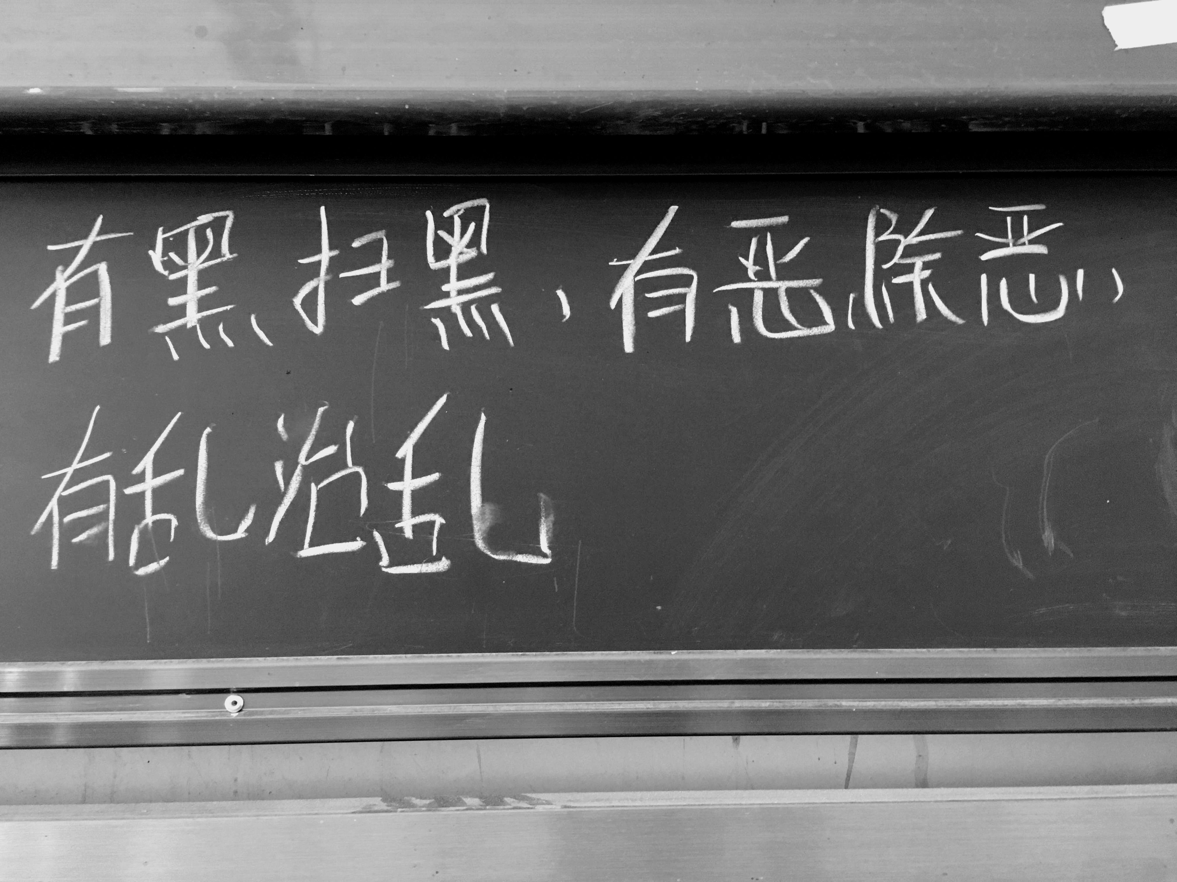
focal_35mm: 29
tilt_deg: +11.8
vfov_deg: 48.2
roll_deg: +0.9
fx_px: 986
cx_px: 588
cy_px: 441
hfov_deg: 61.7
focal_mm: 4.15
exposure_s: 1/20
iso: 200
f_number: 2.2
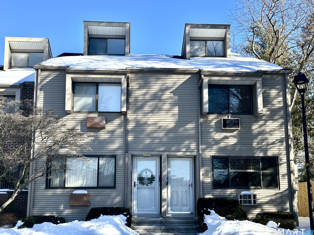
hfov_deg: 38.9
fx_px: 444
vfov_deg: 29.7
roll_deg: -0.7
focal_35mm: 49
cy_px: 117
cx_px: 159
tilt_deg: +10.3
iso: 64
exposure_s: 1/1613
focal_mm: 6.86
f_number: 1.78
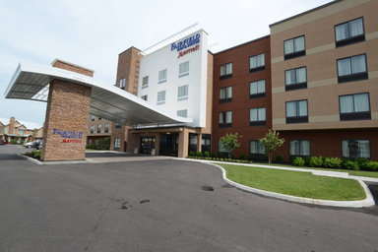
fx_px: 178
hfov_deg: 93.3
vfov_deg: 70.4
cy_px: 126
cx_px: 189
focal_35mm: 17
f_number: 14
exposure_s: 1/125
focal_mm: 17
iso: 200
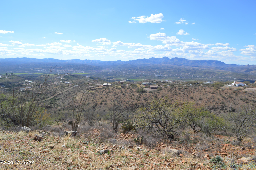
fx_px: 192
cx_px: 128
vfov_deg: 47.8
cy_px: 85
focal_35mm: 27
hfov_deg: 67.4
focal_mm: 18
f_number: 8
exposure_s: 1/250
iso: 100
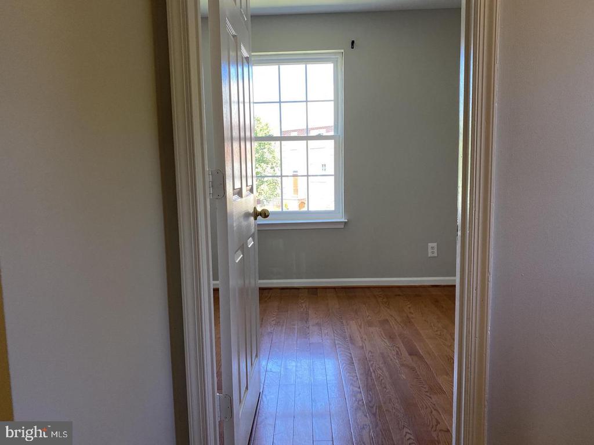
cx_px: 297
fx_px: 446
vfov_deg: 53.1
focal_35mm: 26
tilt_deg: -8.4
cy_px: 222
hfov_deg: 67.3
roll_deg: +1.3
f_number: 1.8
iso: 125
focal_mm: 4.25
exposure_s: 1/120
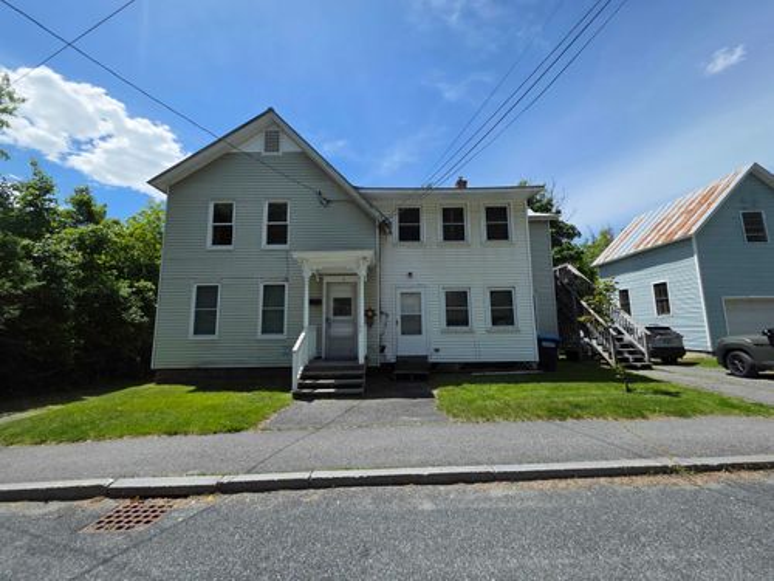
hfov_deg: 106.2
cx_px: 387
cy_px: 290
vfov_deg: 89.9
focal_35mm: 13
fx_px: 291
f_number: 1.9
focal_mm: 2.2
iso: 40
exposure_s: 1/2128
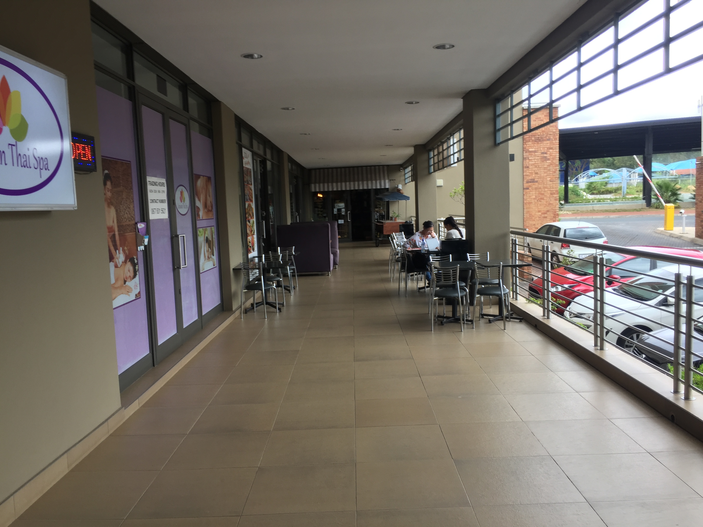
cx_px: 352
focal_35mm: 29
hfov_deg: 61.7
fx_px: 589
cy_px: 264
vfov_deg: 48.2
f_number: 2.2
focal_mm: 4.15
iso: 32
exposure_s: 1/140
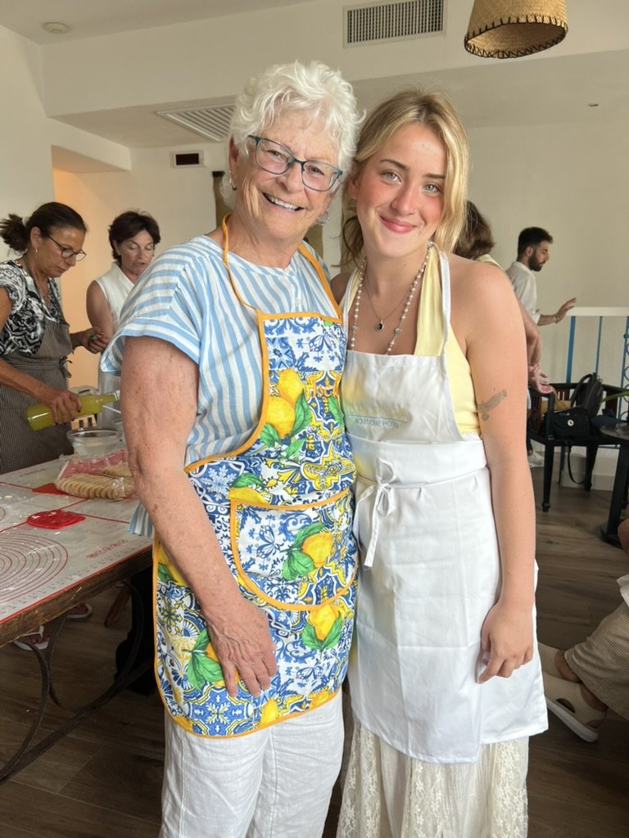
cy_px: 419
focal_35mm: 26
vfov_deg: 67.3
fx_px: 630
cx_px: 314
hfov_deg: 53.1
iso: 40
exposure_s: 1/121
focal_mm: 5.7
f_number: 1.5
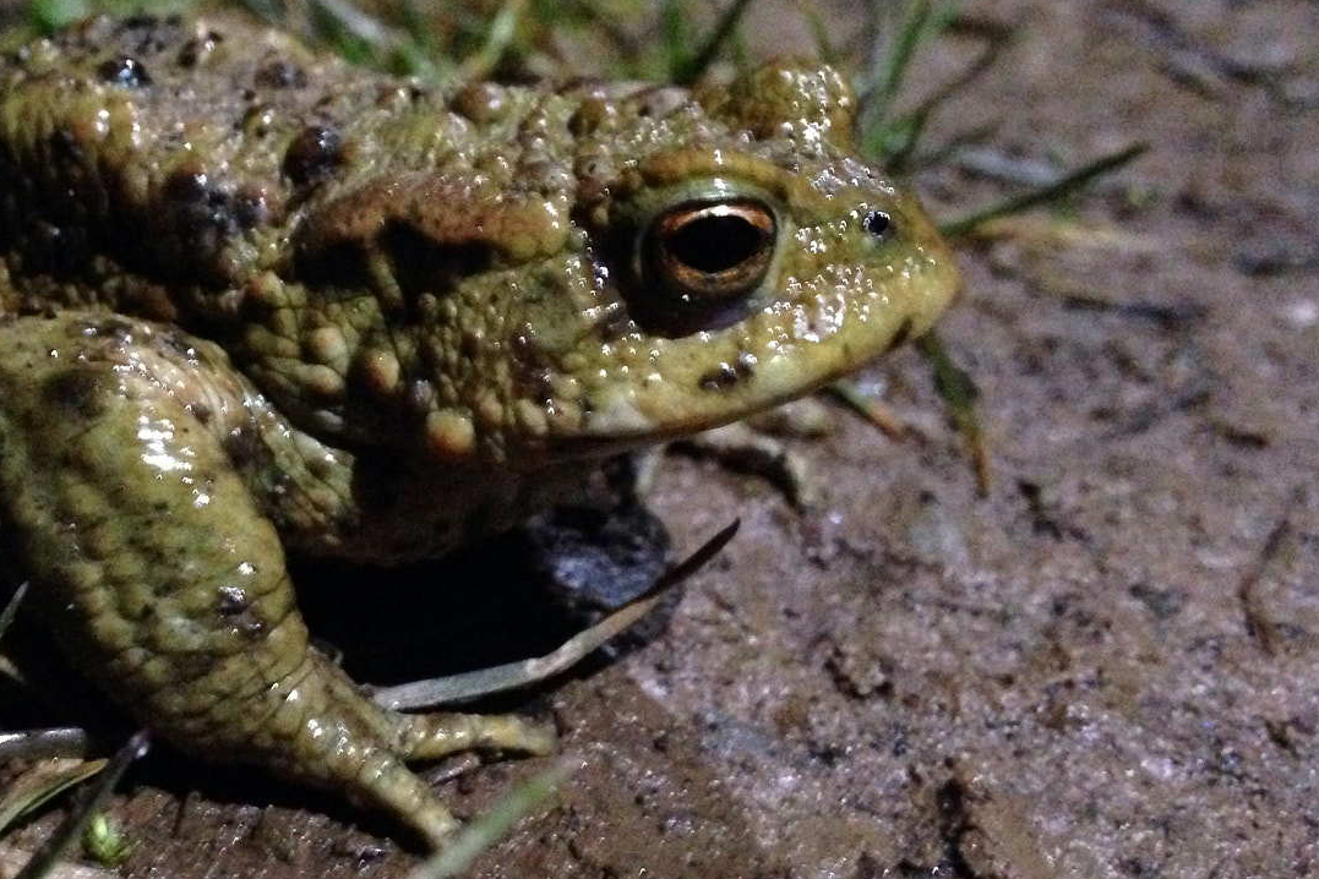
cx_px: 365
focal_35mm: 51
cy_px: 455
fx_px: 1868
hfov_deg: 38.1
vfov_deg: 26.5
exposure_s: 1/15
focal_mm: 4.12
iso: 800
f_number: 2.4
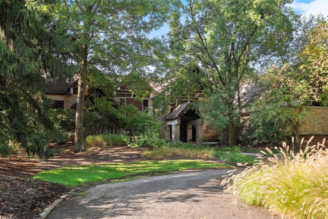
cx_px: 164
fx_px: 273
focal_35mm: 30
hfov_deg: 61.9
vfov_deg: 43.6
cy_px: 110
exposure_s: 1/250
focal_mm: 30
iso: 400
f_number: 4
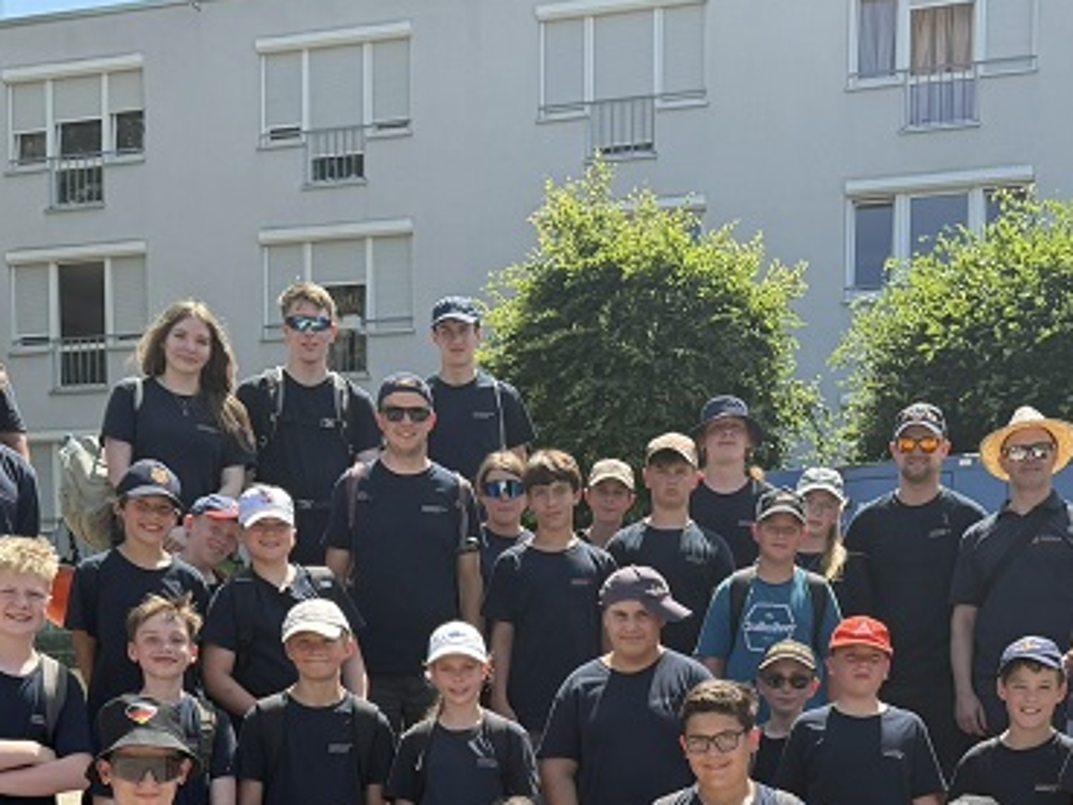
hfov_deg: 36.8
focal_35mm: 52
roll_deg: -0.8
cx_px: 605
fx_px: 1612
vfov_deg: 26.5
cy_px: 805
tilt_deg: -3.9
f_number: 1.78
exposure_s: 1/2370
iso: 100
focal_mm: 6.76
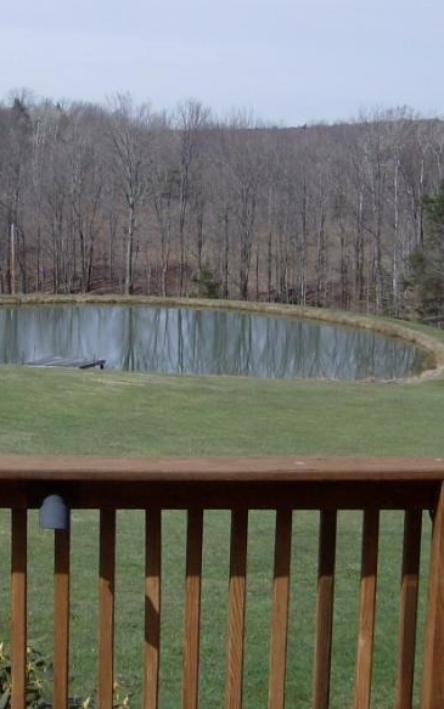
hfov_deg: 19.3
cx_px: 92
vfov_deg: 30.6
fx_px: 1296
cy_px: 300
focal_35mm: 67
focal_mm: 6
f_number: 4.7
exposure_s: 1/967
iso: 100
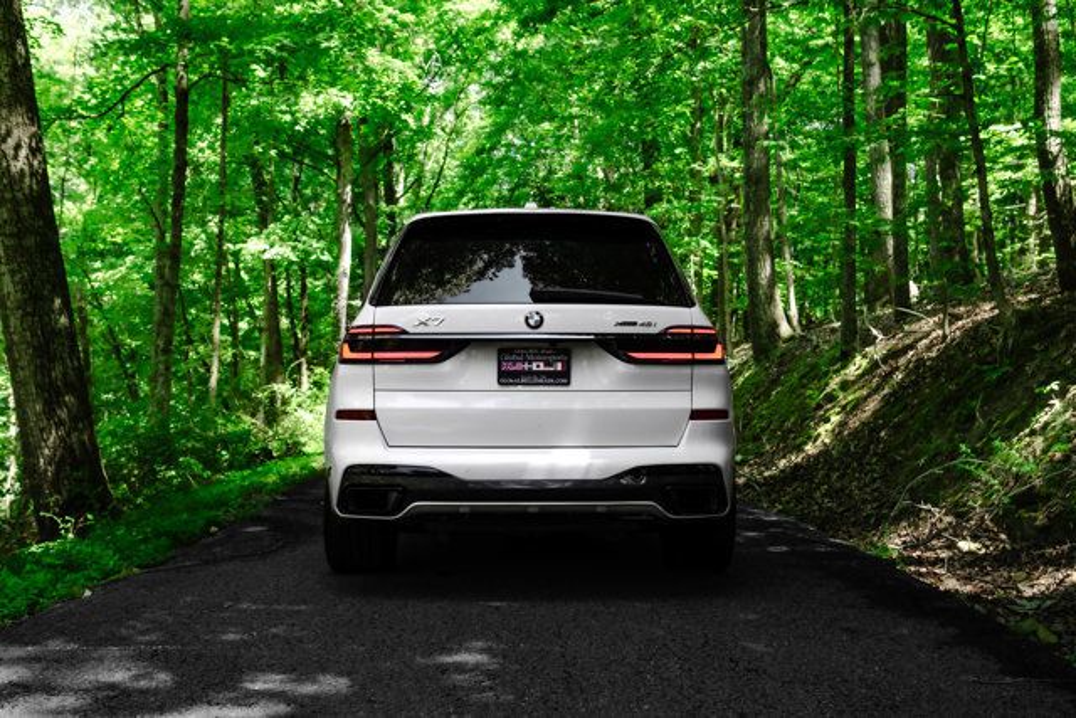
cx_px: 542
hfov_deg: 43.3
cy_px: 359
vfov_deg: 29.6
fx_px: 1357
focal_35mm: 45
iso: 800
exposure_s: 1/500
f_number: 6.3
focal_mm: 45
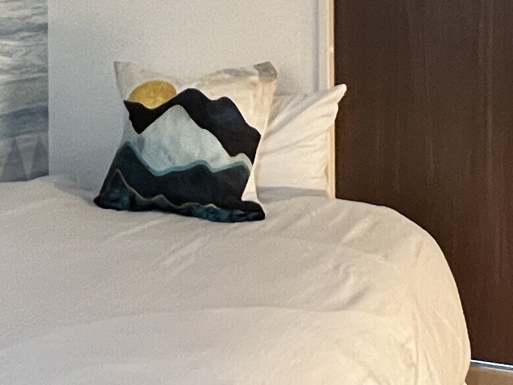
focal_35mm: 67
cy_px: 1
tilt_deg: -0.1
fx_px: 993
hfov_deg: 28.2
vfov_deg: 21.2
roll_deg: +0.4
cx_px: 85
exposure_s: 1/50
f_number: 1.8
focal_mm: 1.57
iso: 500
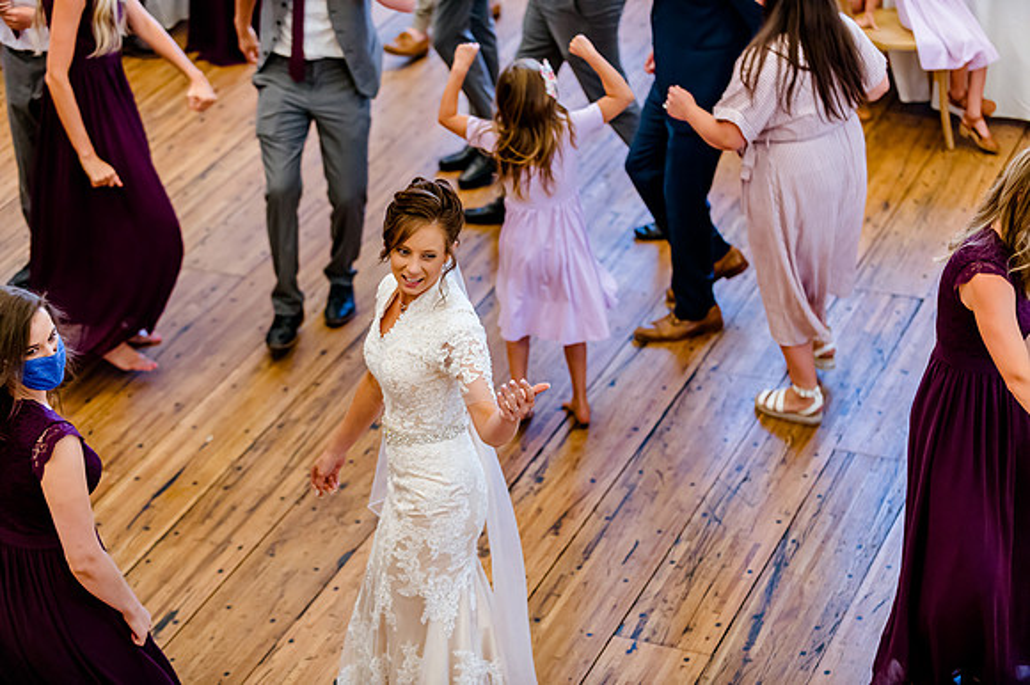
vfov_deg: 14.4
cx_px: 515
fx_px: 2716
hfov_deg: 21.5
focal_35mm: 95
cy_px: 342
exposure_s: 1/640
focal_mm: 95
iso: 2500
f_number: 2.8
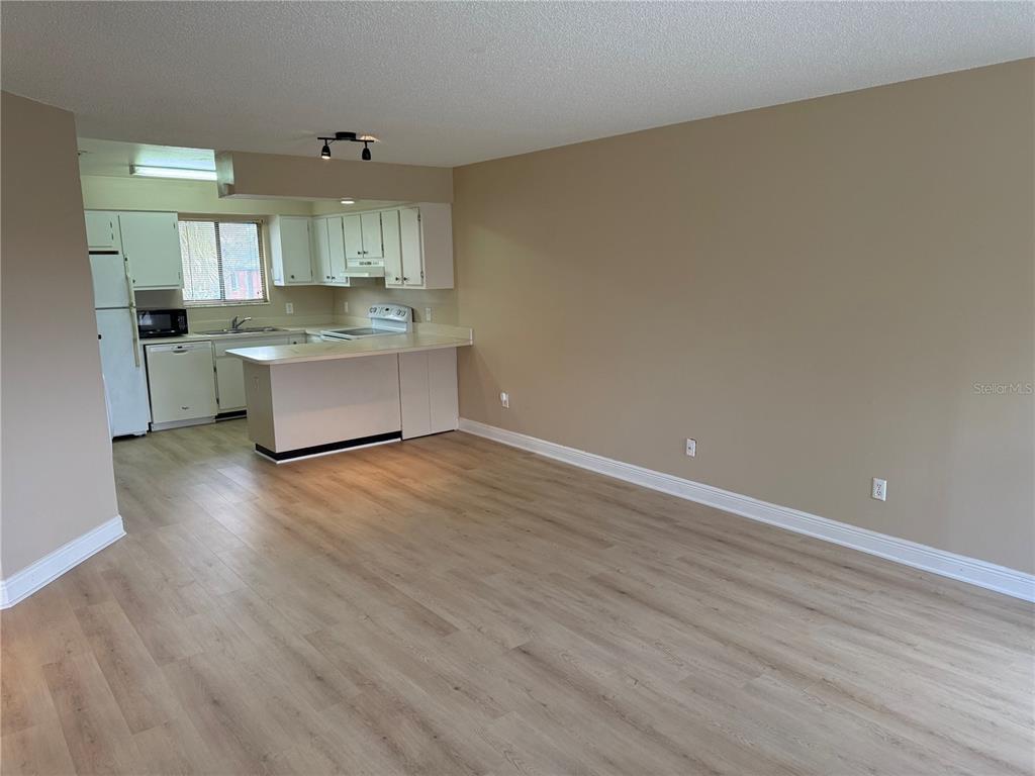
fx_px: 718
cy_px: 388
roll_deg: +0.7
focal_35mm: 24
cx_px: 518
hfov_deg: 71.6
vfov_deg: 56.8
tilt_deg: -9.4
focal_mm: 6.76
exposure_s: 1/160
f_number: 1.78
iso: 200
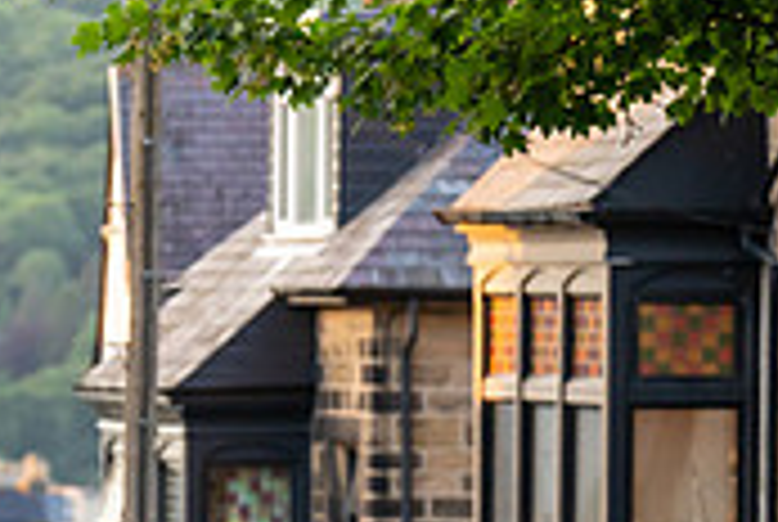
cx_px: -27
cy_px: 736
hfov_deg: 5.1
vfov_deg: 3.4
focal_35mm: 405
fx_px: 8767
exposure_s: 1/1000
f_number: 2.8
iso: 2000
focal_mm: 121
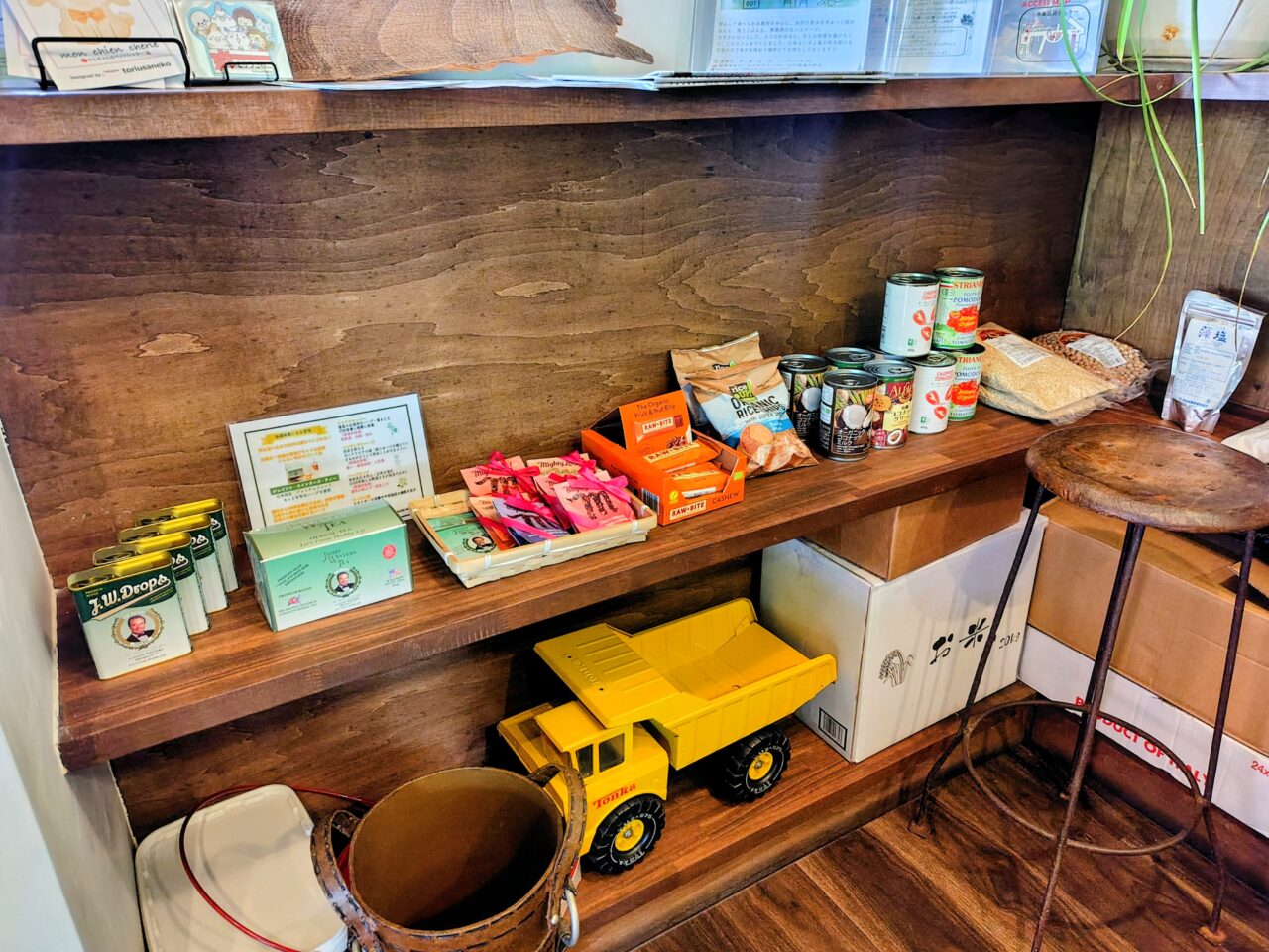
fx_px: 843
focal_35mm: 23
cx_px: 634
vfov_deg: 58.9
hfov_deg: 73.9
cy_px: 476
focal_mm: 5.6
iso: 1413
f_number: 1.9
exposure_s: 1/60
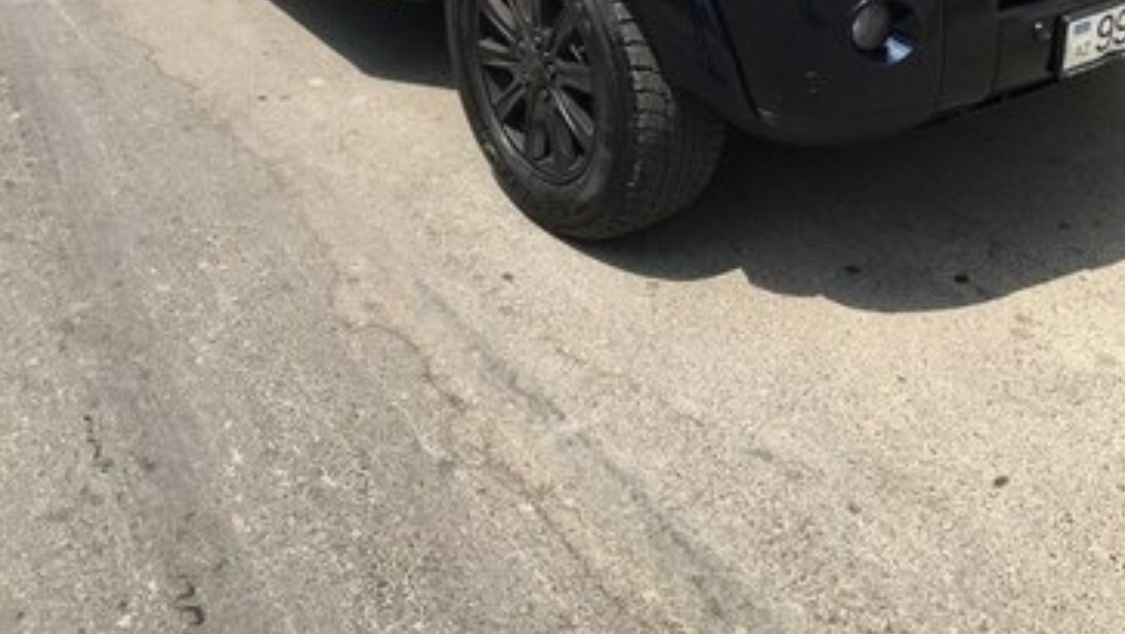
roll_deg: +0.6
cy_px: -56
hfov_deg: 47.3
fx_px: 1283
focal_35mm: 43
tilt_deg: -17.6
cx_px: 566
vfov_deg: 25.8
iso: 25
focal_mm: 4.15
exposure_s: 1/1115
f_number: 2.2
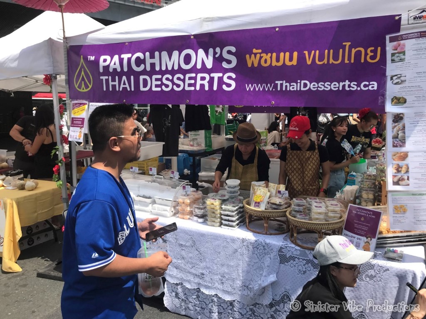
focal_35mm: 28
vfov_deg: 49.7
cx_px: 213
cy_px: 160
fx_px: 345
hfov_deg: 63.4
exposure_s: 1/1500
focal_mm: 3.99
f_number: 1.8
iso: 20
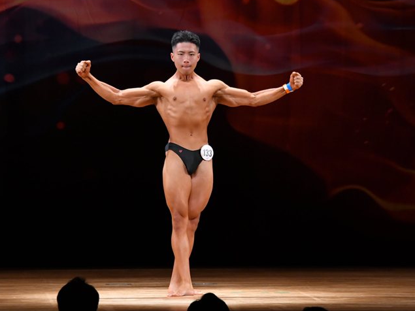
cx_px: 178
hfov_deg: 7.5
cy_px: 159
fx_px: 3164
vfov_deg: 5.6
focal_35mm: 264
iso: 3200
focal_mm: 150
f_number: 5.6
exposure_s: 1/400
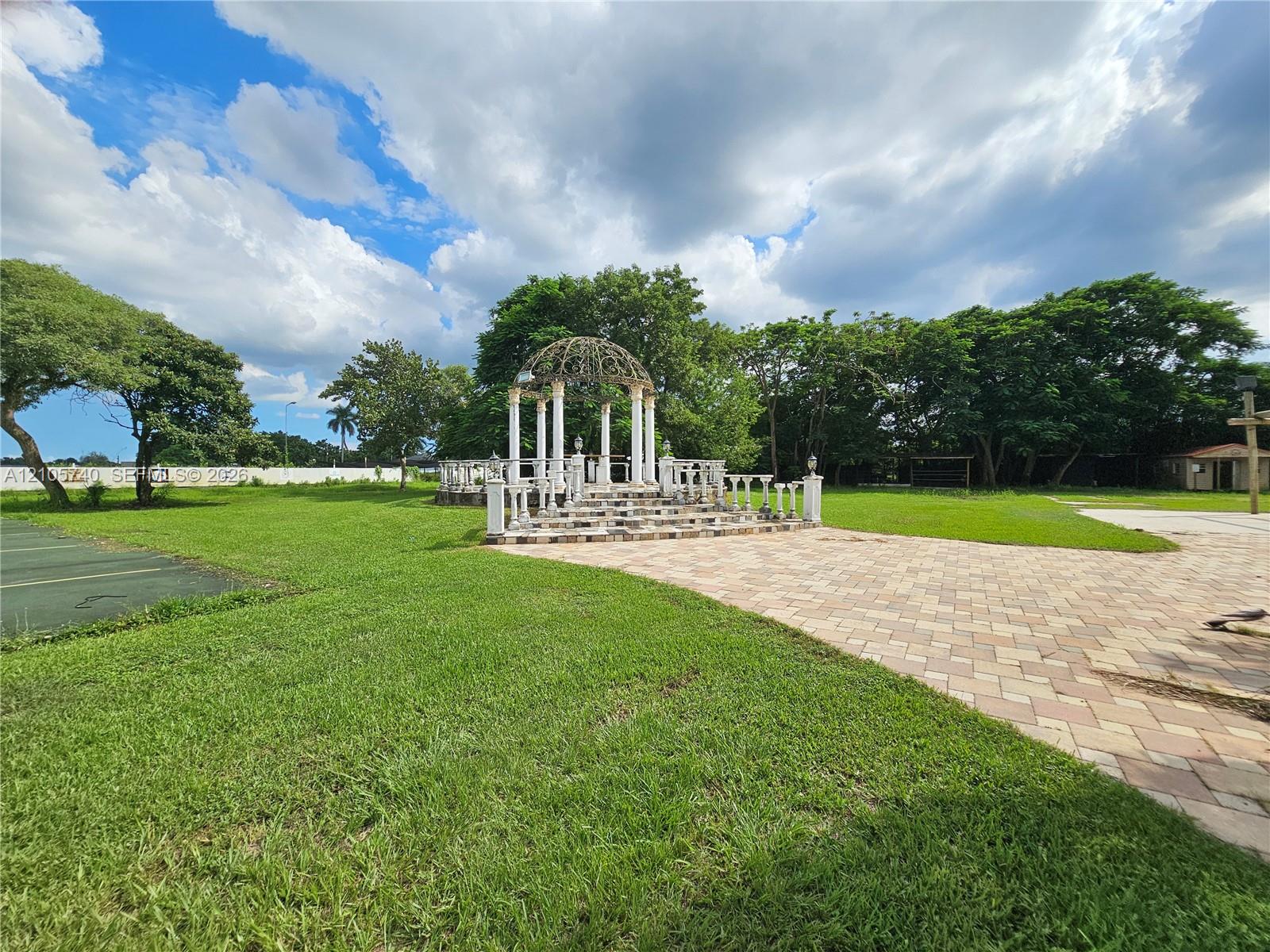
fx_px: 477
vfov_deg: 89.9
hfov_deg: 106.2
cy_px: 476
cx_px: 635
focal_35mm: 13
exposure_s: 1/3935
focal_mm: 2.2
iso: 50
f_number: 2.2
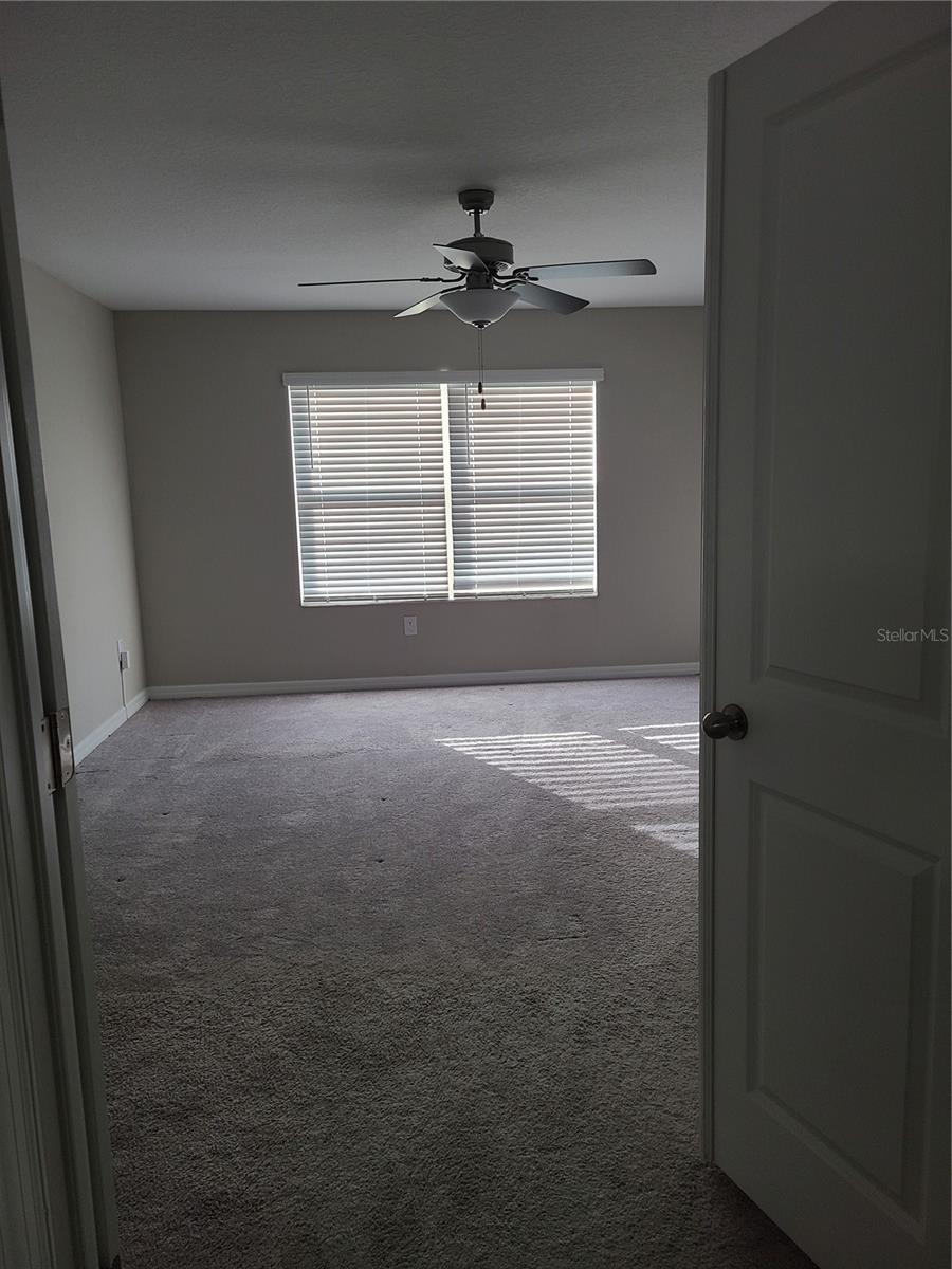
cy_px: 634
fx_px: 953
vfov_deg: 67.3
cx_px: 476
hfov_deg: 53.1
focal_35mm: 26
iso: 80
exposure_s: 1/120
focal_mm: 5.4
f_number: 1.8
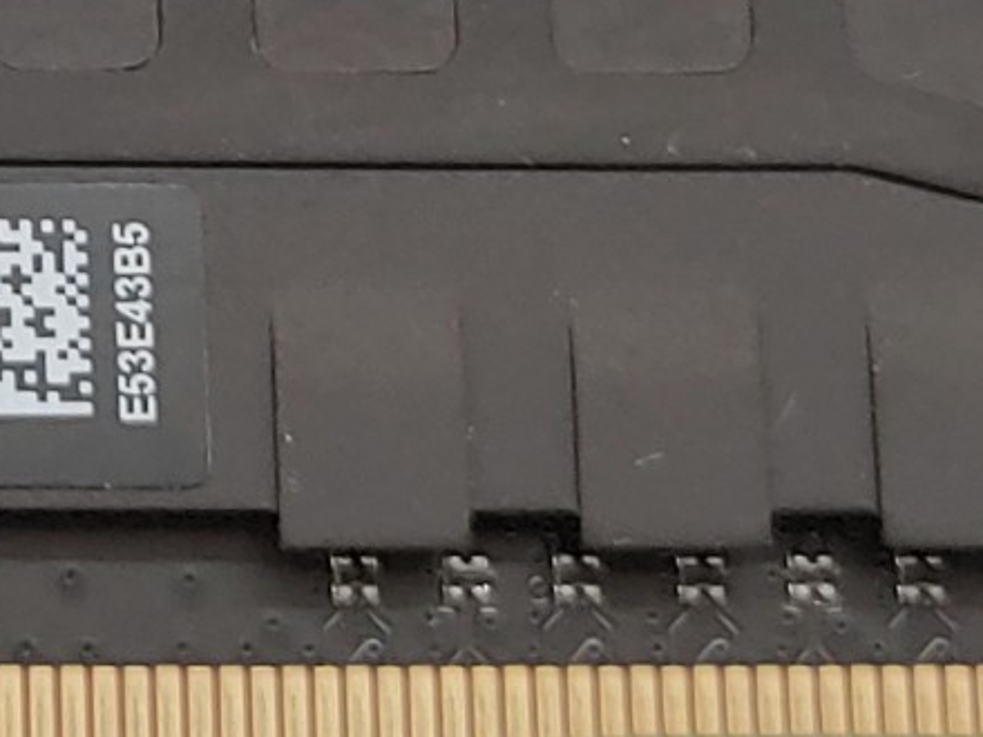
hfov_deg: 11.1
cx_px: -529
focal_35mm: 170
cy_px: -467
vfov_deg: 8.5
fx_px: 4828
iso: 50
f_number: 1.8
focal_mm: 4.36
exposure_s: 1/60
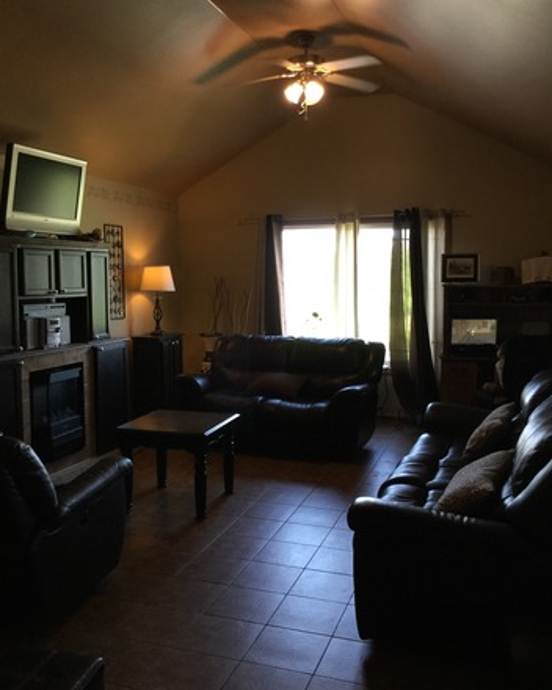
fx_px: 674
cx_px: 271
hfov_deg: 44.5
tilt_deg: -6.5
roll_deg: +0.4
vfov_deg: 54.2
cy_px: 339
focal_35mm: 33
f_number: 2.4
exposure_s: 1/30
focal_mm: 3.3
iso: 80
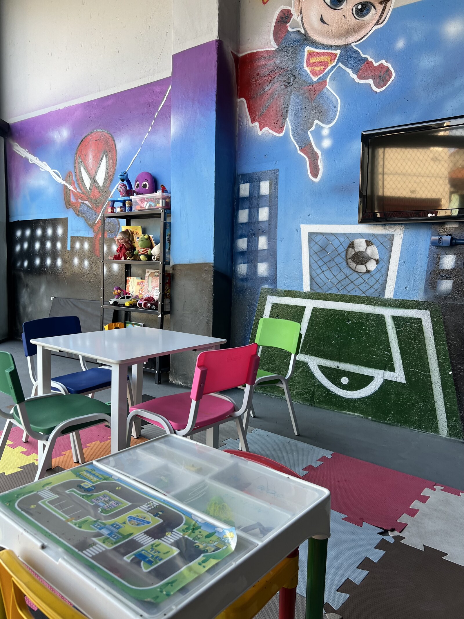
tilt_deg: -5.0
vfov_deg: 67.3
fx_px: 465
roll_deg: -2.5
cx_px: 232
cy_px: 310
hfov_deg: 53.1
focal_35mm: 26
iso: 32
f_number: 1.5
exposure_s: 1/140
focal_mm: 5.7
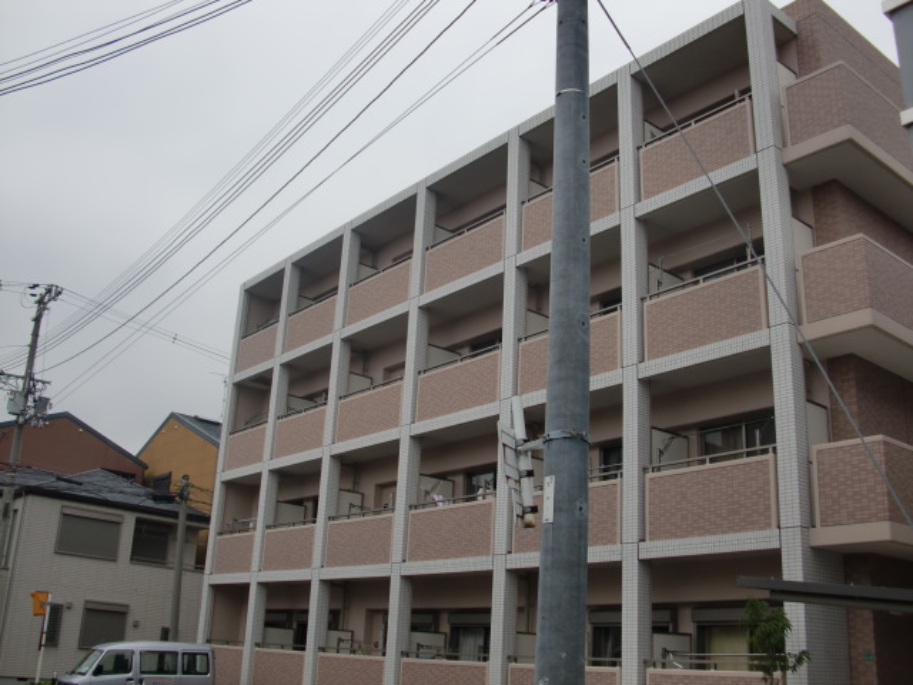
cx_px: 456
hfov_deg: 51.4
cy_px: 342
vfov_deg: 39.7
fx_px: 950
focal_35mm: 36
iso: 64
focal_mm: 6.3
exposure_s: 1/160
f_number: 2.8
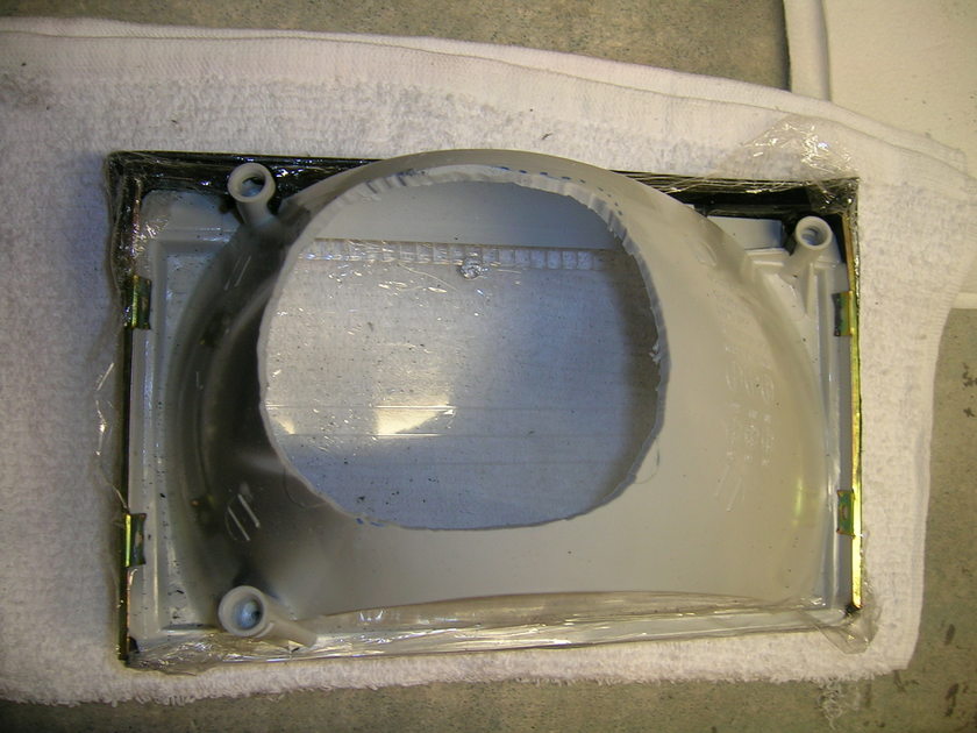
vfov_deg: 40.7
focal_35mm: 35
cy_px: 366
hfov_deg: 52.6
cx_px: 488
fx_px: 988
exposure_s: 1/17.9
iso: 50
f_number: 2.8
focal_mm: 5.4
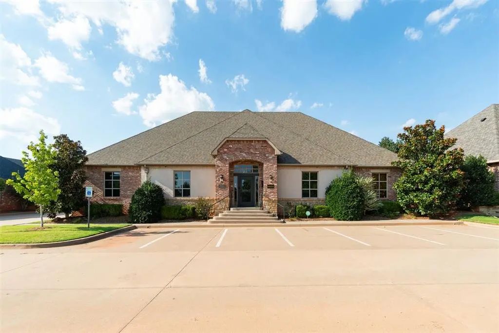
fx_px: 208
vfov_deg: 77.3
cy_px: 166
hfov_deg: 100.4
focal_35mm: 15
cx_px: 250
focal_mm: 10
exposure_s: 1/100
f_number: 8
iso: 100
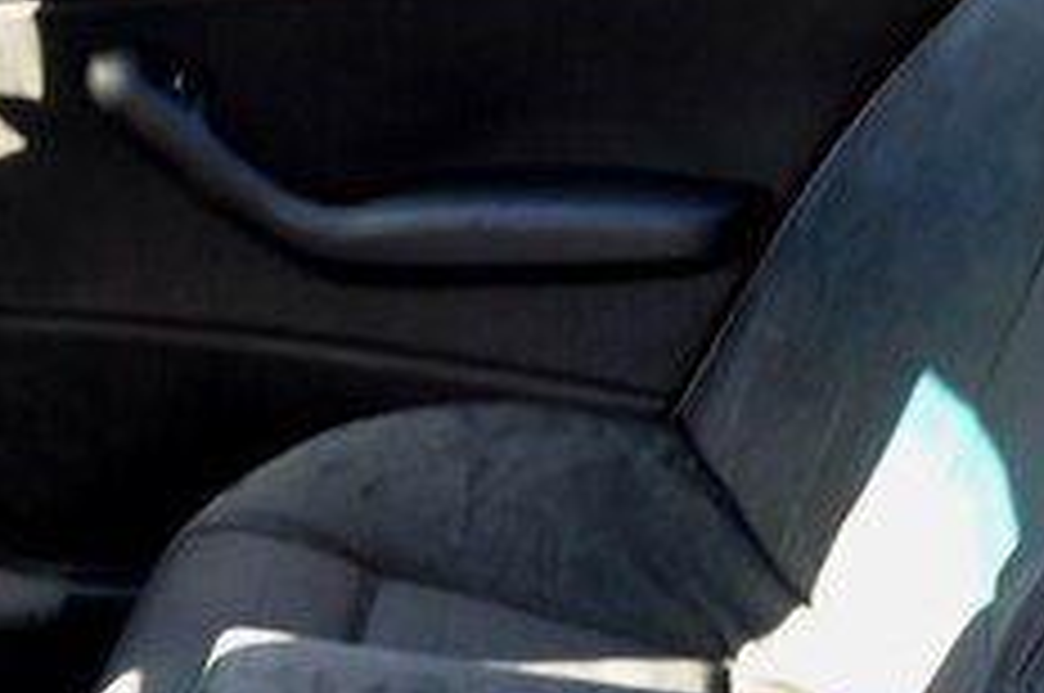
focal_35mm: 89
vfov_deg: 14.7
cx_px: 104
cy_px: 864
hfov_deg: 22.2
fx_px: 2590
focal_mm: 21
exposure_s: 1/8
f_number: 5.6
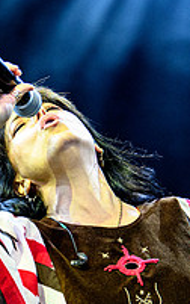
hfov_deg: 3.6
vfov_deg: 5.7
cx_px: 73
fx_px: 3042
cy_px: 226
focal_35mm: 368
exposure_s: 1/1000
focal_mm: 116
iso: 2800
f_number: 3.5
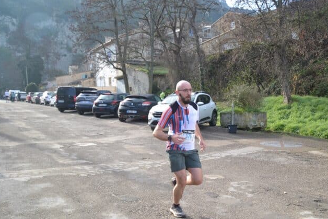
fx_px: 301
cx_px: 193
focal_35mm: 33
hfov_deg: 56.9
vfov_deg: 39.9
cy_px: 128
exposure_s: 1/800
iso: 400
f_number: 4
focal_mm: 18
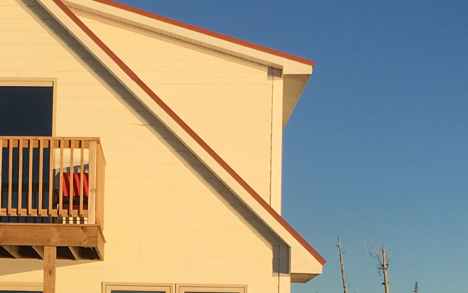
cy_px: 322
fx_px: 1326
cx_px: 71
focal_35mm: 104
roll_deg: -0.8
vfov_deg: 12.4
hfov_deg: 19.7
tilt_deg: +1.7
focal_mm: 4.15
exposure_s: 1/2262
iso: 25
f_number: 2.2
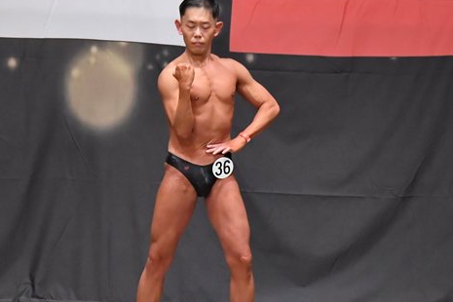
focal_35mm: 305
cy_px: 180
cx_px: 219
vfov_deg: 4.5
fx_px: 3838
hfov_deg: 6.8
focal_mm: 122
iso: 6400
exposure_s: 1/400
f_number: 5.6
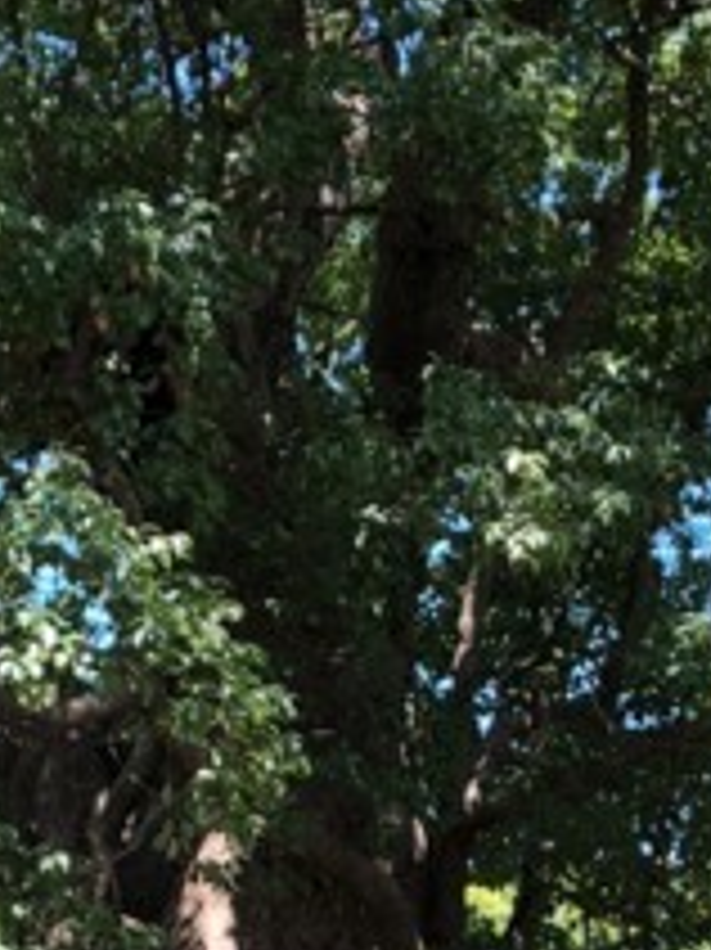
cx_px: 104
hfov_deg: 13.8
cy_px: 1108
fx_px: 2906
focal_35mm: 106
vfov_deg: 17.8
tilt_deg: +11.9
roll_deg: +0.1
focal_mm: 3.99
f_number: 1.8
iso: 32
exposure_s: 1/120
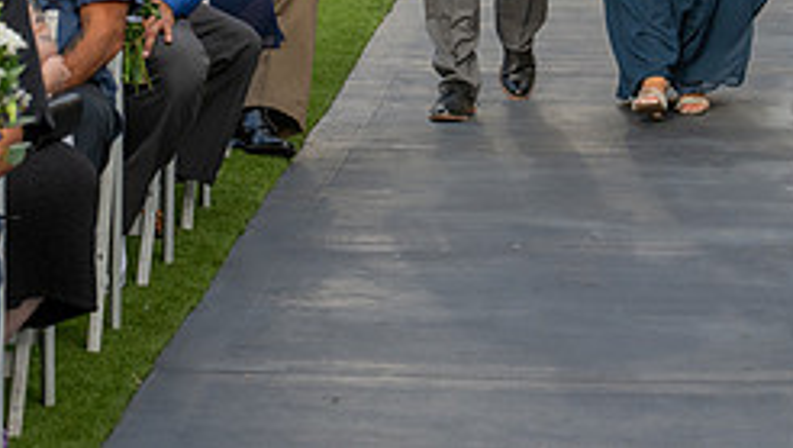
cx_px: 535
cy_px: -172
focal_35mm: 259
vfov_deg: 4.7
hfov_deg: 8.3
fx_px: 5452
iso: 400
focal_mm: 105
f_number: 6.3
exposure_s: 1/400
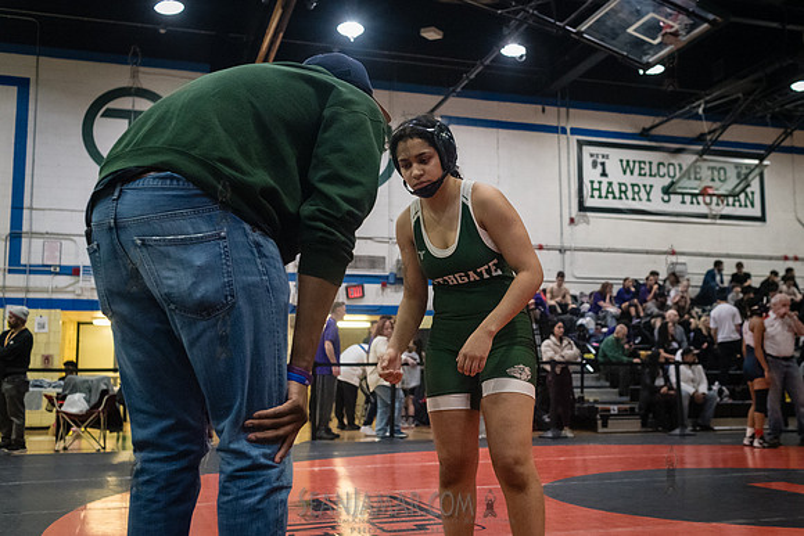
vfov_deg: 33.9
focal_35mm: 39
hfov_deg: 49.1
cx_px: 443
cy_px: 275
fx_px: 879
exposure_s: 1/400
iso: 8000
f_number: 4
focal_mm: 35
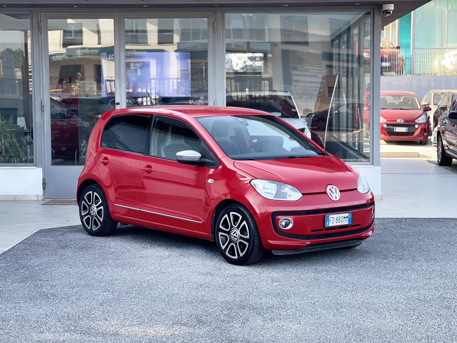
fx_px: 845
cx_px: 228
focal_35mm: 64
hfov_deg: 30.3
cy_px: 172
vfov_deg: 22.9
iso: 32
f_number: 2.2
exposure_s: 1/121
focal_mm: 7.5
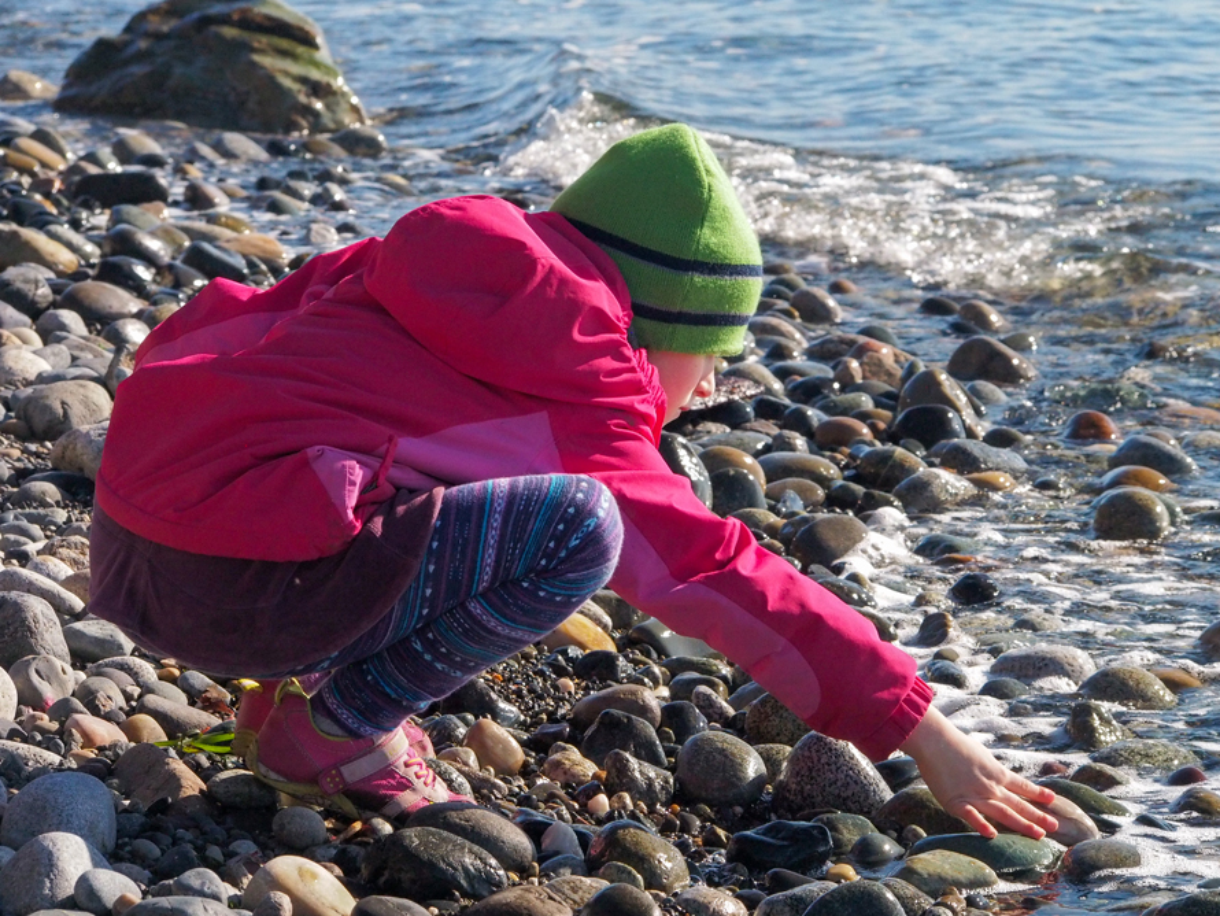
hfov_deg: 11.1
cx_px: 610
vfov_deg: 8.3
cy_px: 458
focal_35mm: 178
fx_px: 6275
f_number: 10
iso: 2500
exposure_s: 1/800
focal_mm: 89
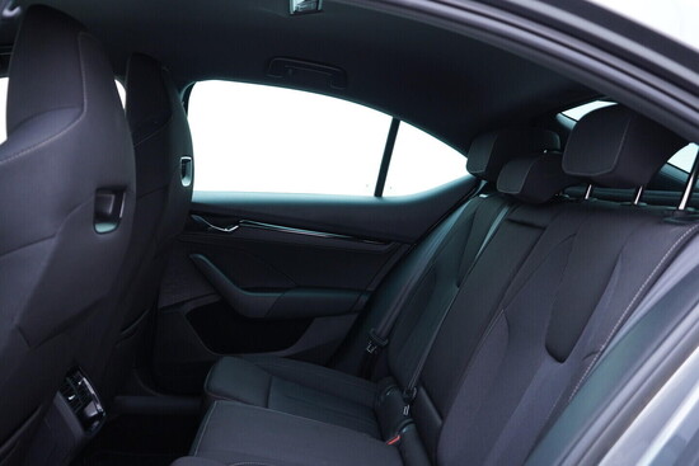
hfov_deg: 53.1
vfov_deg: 36.9
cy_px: 233
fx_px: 699
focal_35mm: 36
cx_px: 350
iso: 320
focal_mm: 24
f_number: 2.8
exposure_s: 1/40
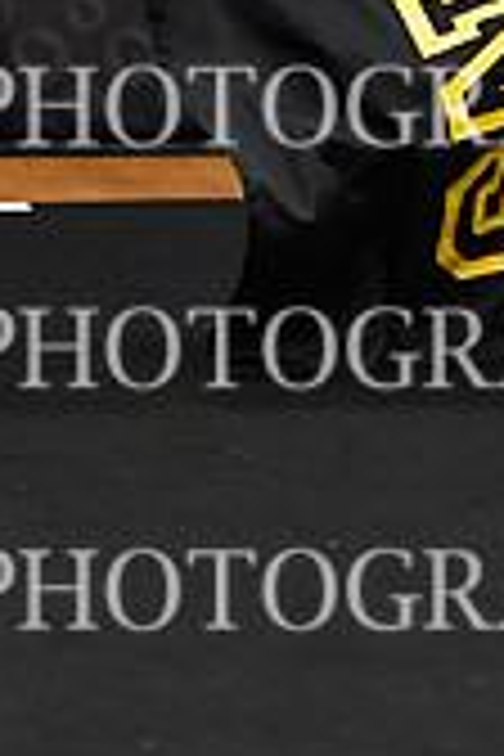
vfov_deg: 2.2
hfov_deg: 1.4
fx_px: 20095
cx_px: -74
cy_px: -256
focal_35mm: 957
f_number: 3.5
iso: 4000
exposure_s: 1/500
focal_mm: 185
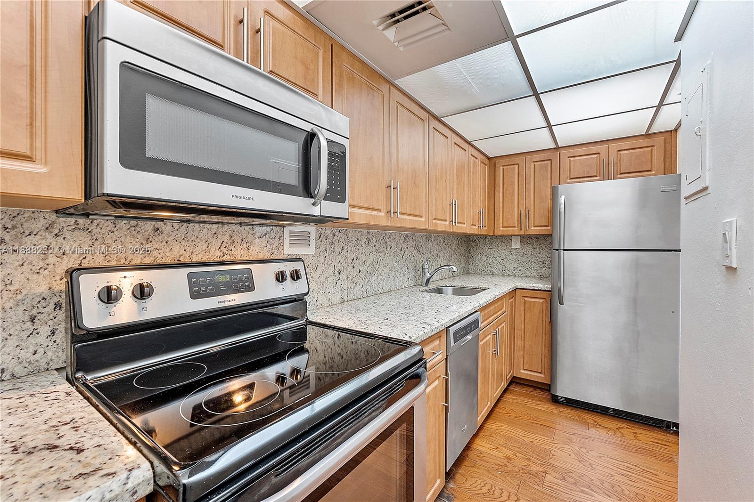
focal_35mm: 15
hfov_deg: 100.4
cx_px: 377
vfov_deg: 77.3
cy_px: 251
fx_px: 314
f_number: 5.6
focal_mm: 10
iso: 250
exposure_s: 1/6
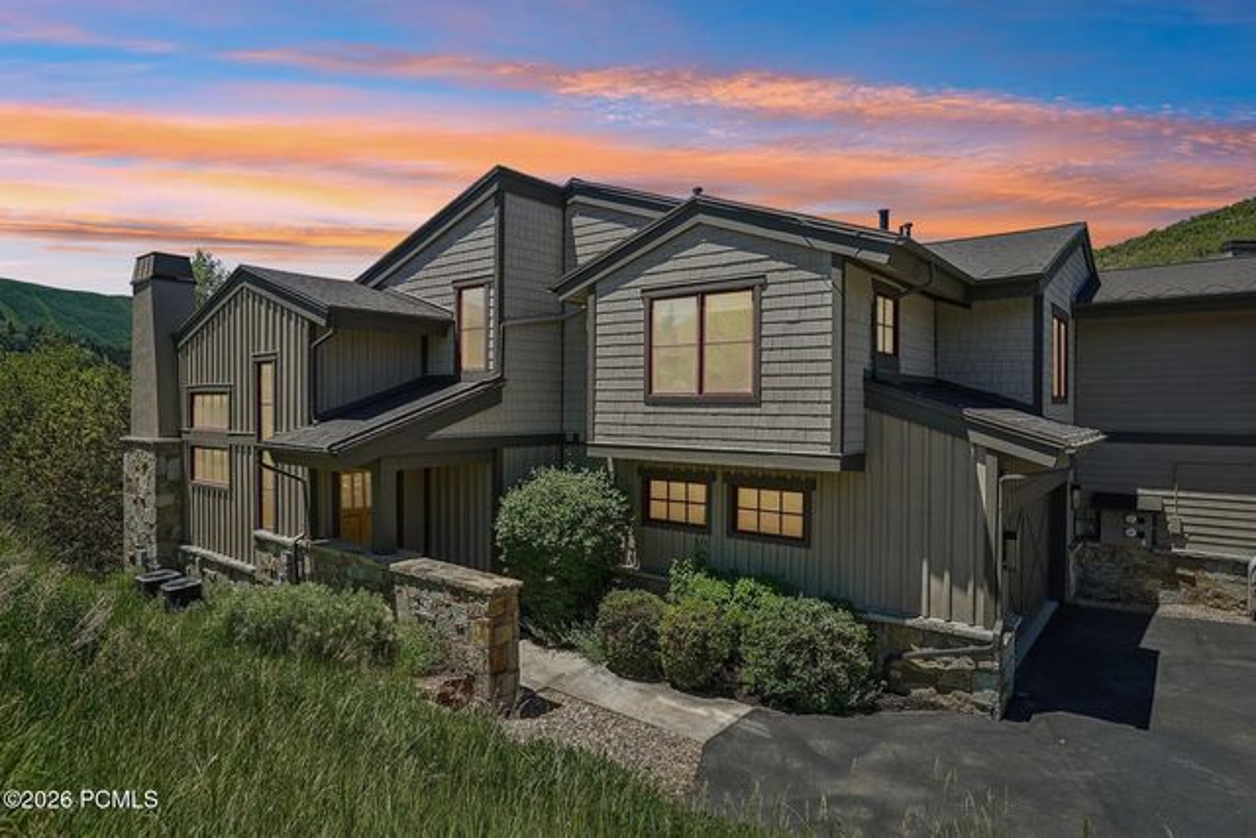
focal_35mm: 21
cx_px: 628
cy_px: 419
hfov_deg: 81.2
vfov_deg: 59.5
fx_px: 733
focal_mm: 21
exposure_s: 1/160
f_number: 8
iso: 100
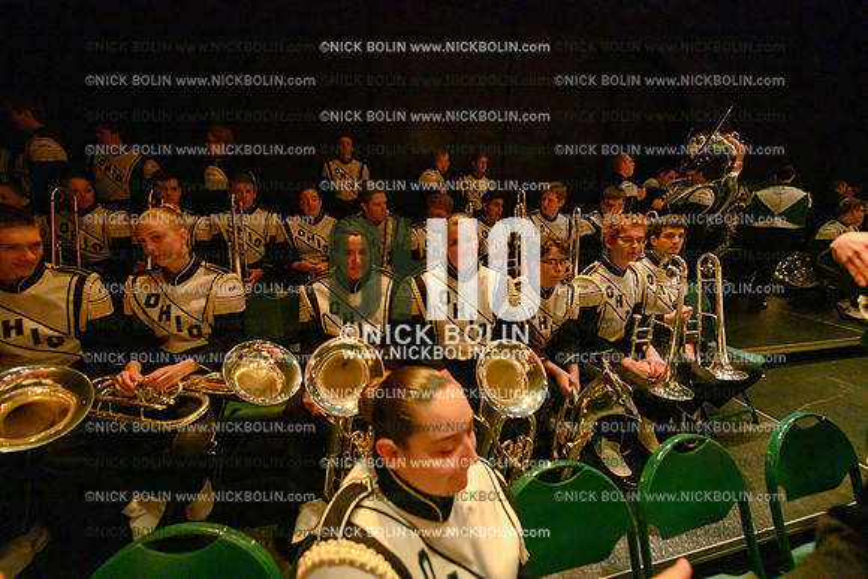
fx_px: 338
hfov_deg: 104.2
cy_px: 290
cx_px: 434
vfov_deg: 81.2
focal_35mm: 14
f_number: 2.8
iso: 25600
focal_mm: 14
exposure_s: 1/160
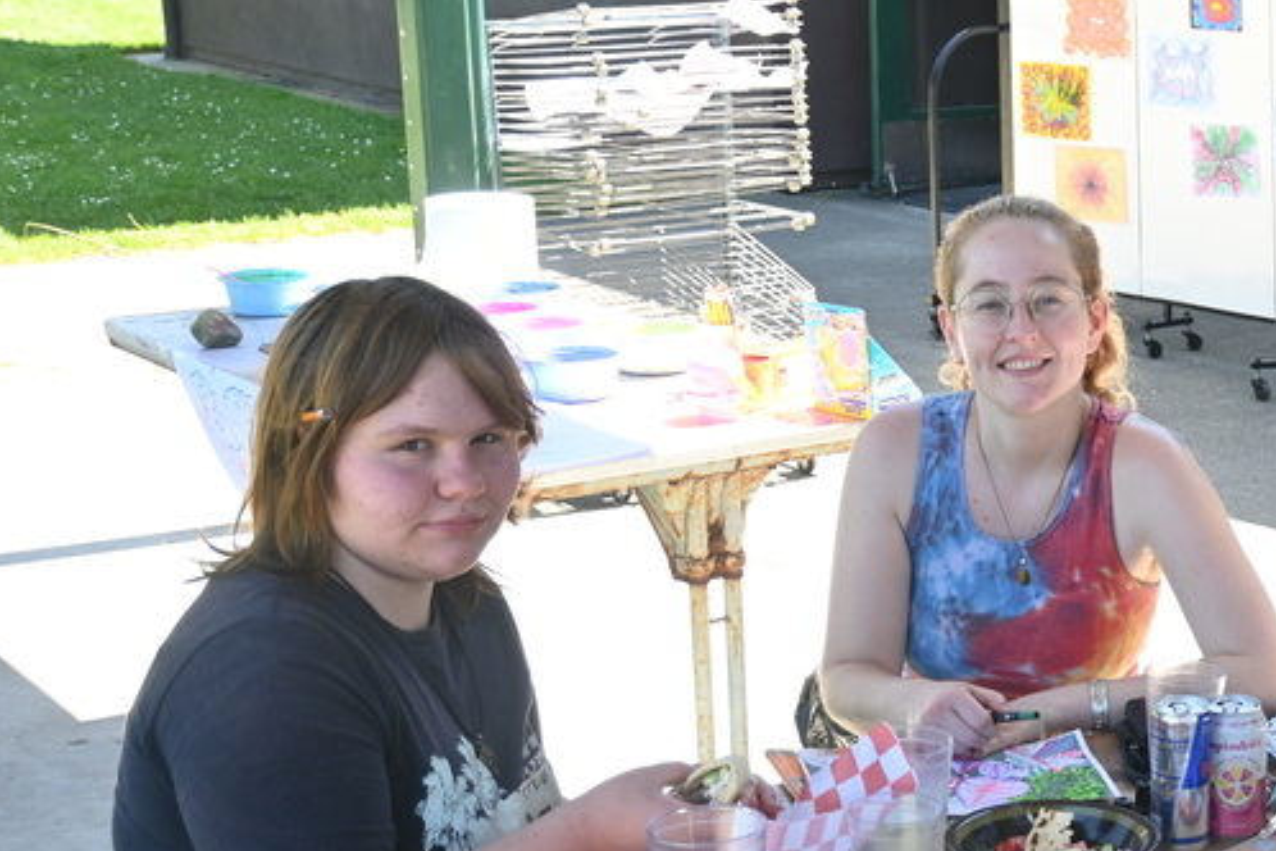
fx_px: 2677
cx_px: 1281
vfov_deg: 17.9
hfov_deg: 25.5
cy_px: 647
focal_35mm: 76
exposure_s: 1/250
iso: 320
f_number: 4.2
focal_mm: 24.5
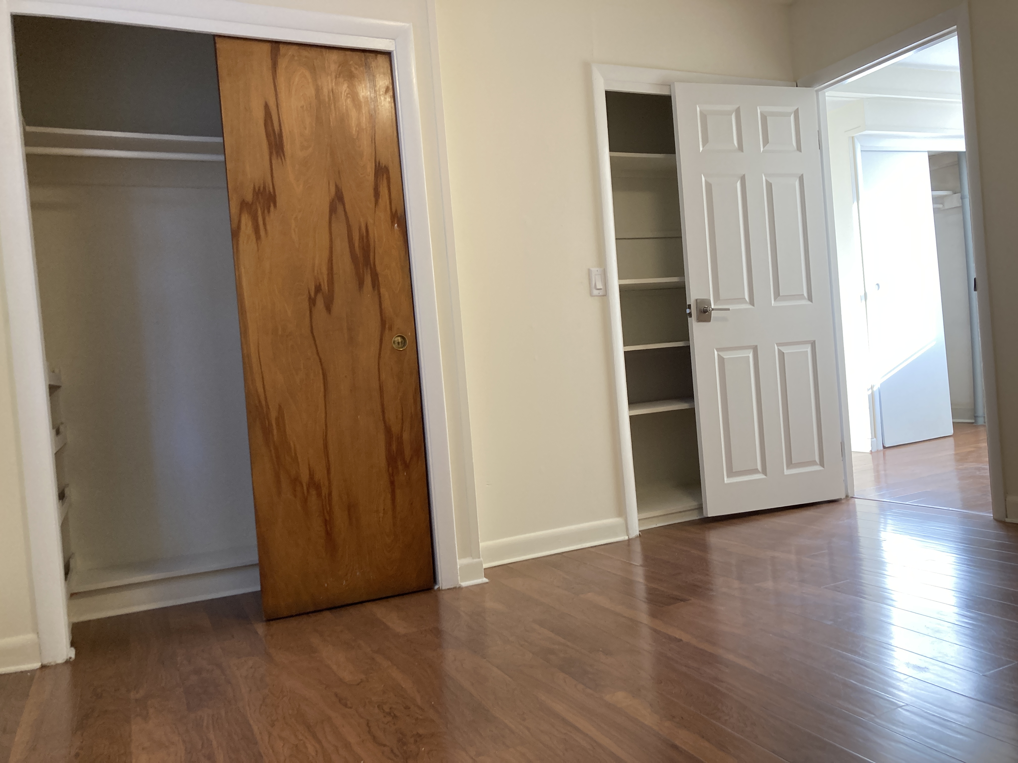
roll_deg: +4.7
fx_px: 823
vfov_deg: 49.7
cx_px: 509
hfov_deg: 63.4
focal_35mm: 28
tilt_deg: -0.6
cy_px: 382
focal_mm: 3.99
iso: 80
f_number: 1.8
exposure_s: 1/65
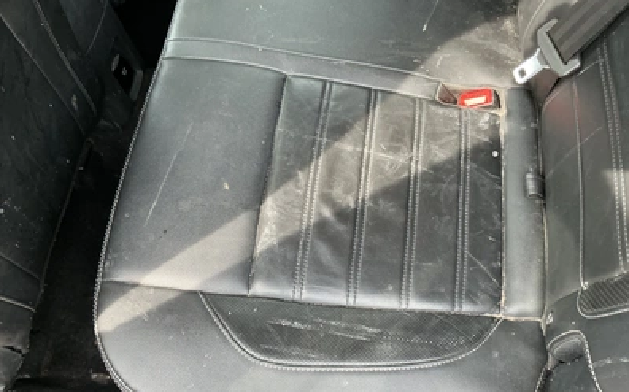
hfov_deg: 62.9
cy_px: 222
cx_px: 314
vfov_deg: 41.7
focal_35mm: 30
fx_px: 514
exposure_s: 1/69
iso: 64
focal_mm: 3
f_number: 1.8
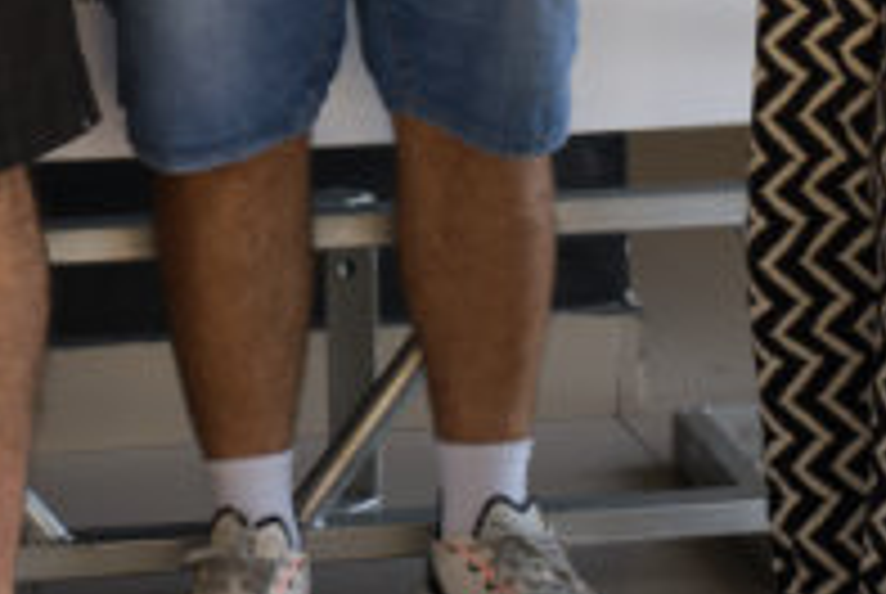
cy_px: -772
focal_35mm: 213
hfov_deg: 9.6
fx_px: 5250
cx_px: 31
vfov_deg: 6.2
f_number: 4
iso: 200
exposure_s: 1/100
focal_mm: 35
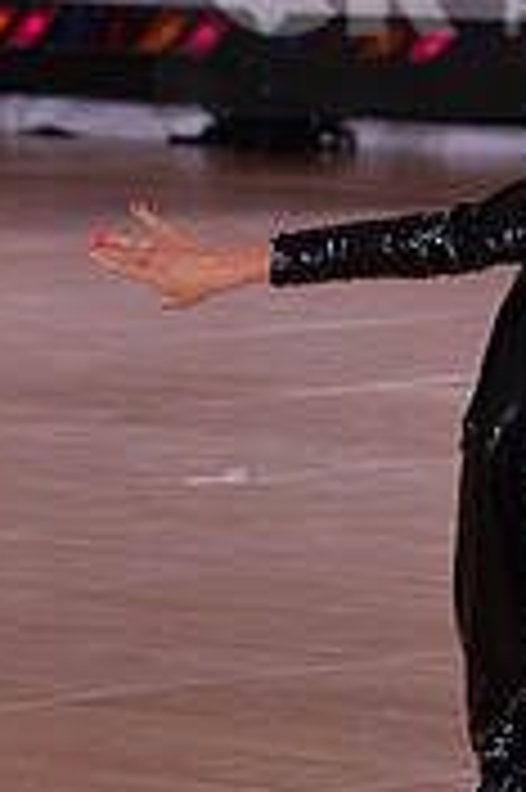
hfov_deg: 2.8
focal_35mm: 493
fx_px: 10825
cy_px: -32
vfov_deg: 4.2
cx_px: 776
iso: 2000
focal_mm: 150
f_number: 6.3
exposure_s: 1/250
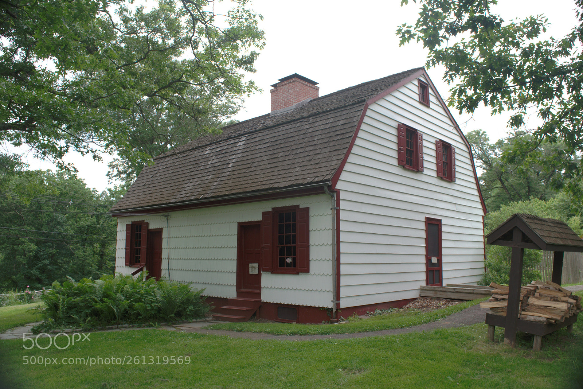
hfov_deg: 67.4
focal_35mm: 27
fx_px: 437
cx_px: 292
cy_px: 194
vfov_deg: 47.9
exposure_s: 1/40
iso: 200
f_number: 8
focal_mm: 18
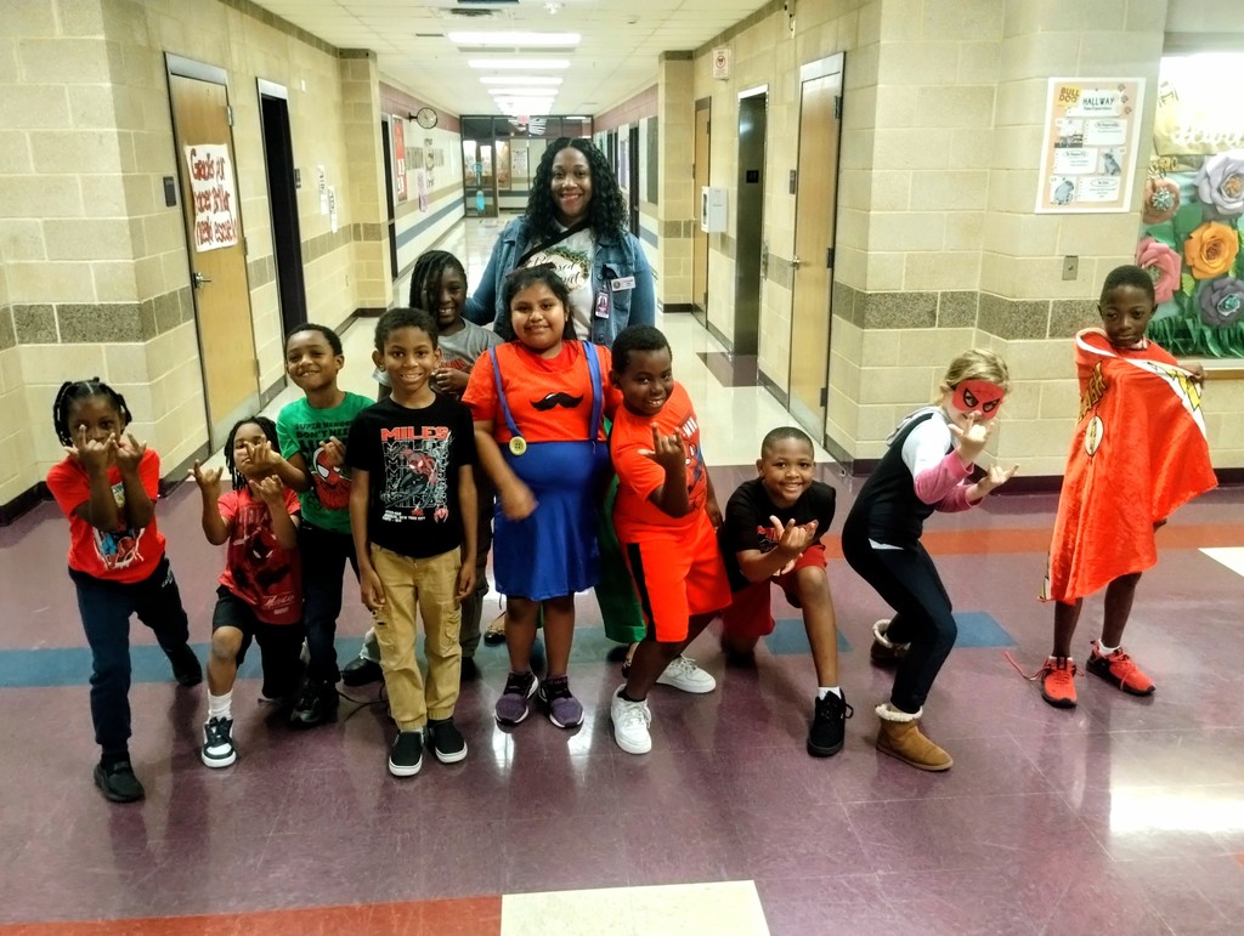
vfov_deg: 49.9
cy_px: 468
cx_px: 622
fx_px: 1008
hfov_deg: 63.4
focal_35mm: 28
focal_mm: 4.27
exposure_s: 1/30
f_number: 1.8
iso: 1559
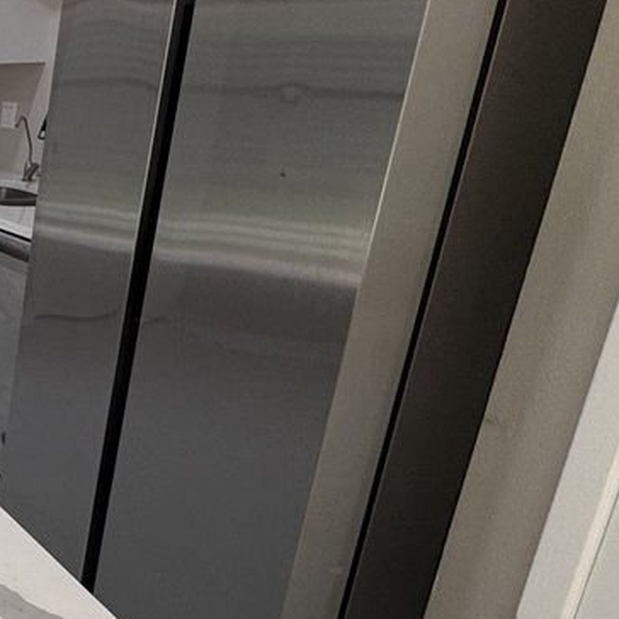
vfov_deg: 34.6
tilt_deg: -17.9
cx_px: -440
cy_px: 362
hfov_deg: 22.9
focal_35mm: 49
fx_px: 991
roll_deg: +0.2
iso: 125
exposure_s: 1/120
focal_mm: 2.22
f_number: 2.2
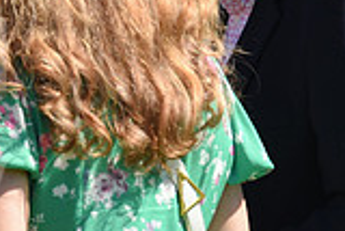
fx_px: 5208
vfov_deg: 2.5
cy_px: 77
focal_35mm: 543
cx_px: -267
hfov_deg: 3.8
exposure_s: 1/1600
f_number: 5.6
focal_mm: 150
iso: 400
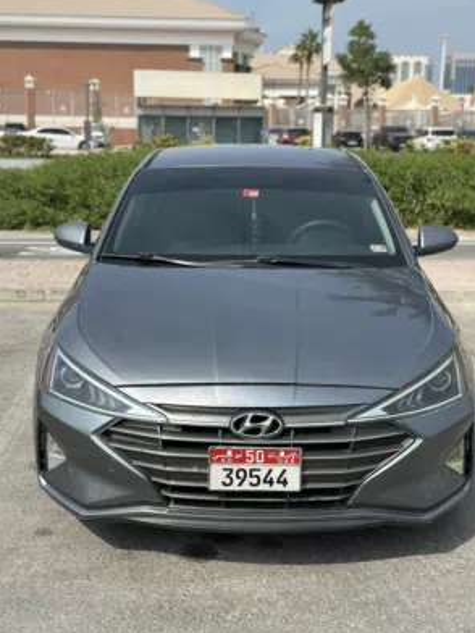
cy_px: 316
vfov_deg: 38.9
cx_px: 241
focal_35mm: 49
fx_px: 897
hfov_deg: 29.7
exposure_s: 1/5882
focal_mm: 6.86
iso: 100
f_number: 1.78
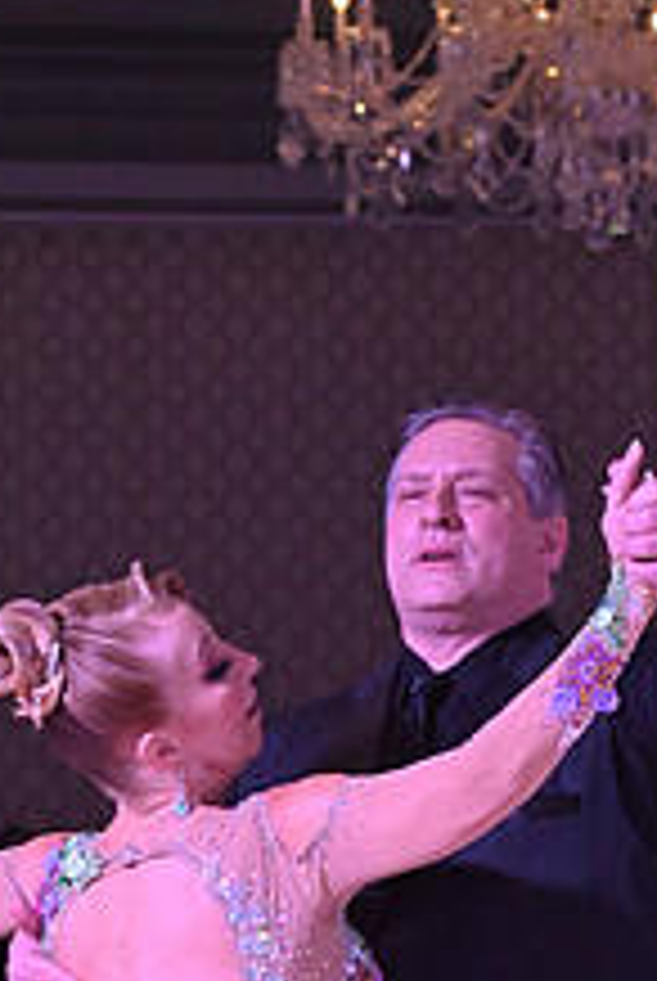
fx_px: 8704
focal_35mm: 319
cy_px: 1282
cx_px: 299
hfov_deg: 4.3
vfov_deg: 6.4
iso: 5000
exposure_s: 1/320
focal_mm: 120
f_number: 10
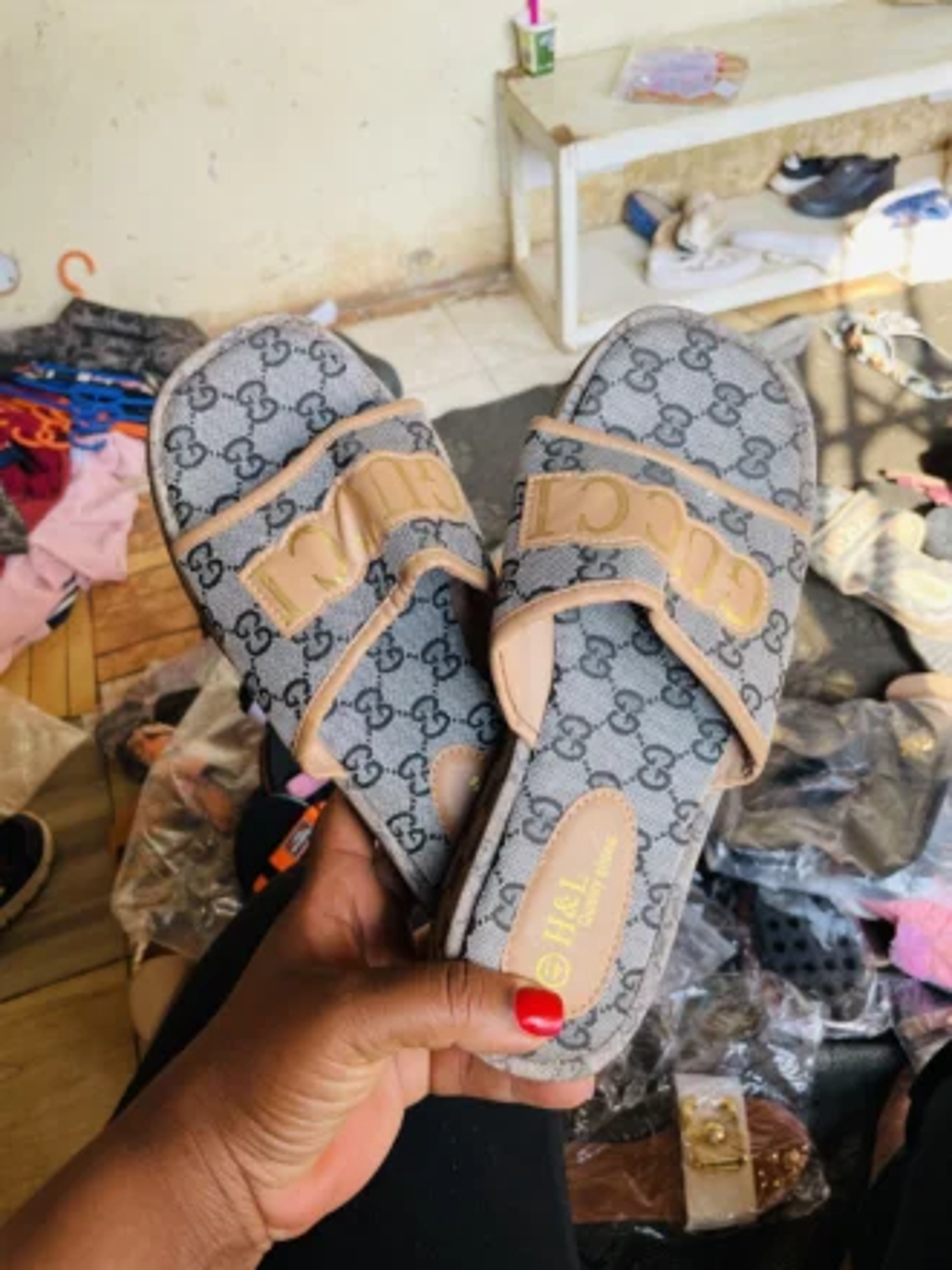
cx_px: 476
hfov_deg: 53.1
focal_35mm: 26
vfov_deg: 67.3
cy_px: 635
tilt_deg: -46.3
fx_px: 953
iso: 32
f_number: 1.6
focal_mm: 4.2
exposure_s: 1/126
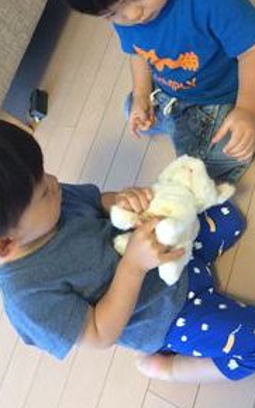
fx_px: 489
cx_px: 101
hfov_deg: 29.2
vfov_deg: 44.7
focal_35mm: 44
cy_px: 143
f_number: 2.2
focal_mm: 4.12
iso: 250
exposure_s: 1/30
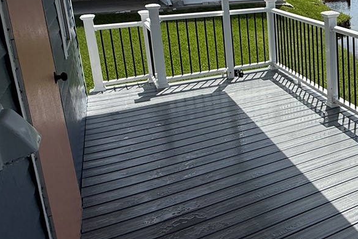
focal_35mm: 40
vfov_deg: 32.4
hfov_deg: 41.0
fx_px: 398
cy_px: 45
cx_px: 373
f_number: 2.2
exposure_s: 1/3289
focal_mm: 2.22
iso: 50
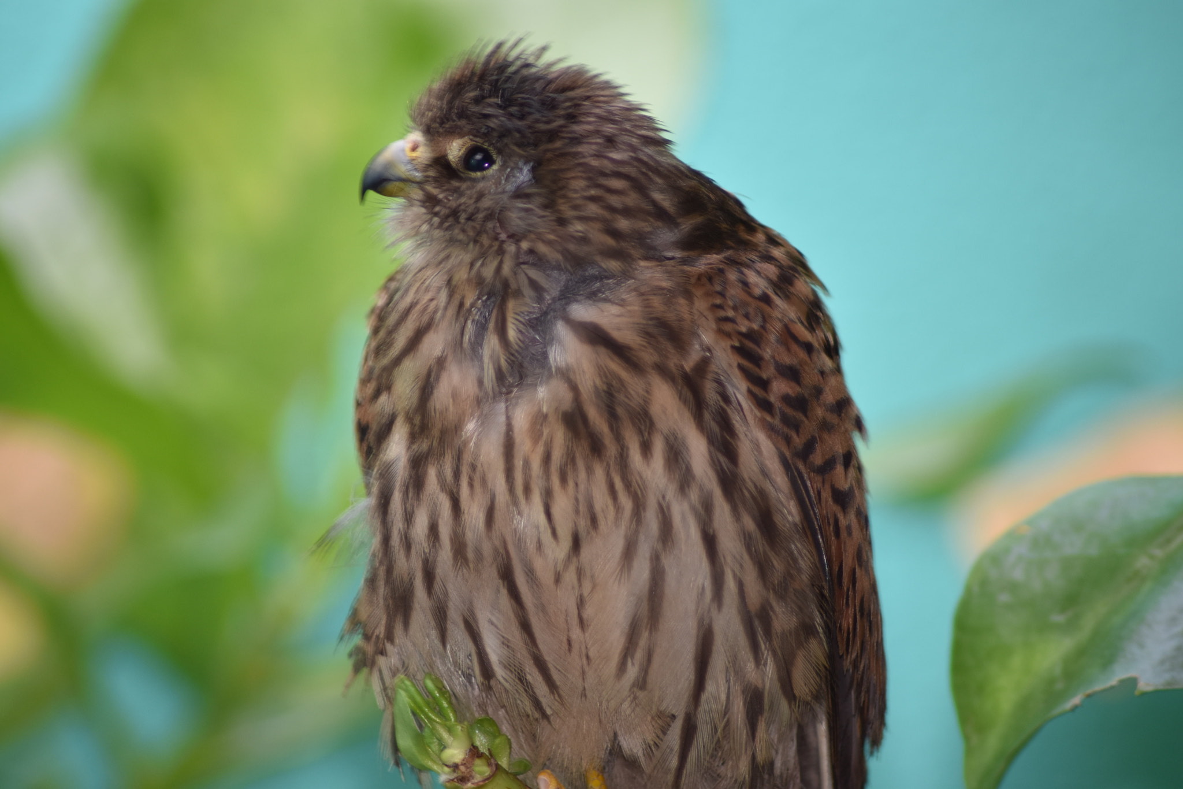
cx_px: 592
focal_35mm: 450
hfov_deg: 4.6
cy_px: 394
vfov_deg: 3.1
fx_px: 14785
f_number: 5.6
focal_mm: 300
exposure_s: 1/125
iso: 280
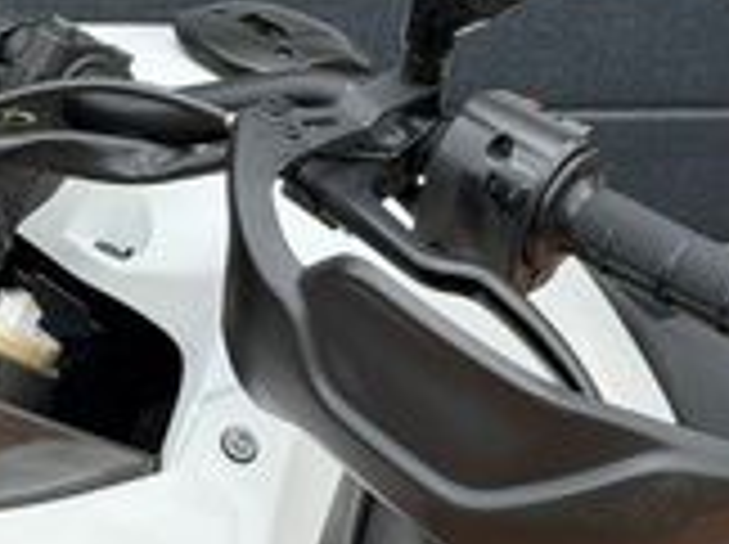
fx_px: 3995
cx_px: -50
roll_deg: +1.7
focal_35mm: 190
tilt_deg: -13.6
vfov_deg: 7.8
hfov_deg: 10.3
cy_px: 301
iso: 80
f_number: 1.78
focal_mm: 6.76
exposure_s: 1/1543
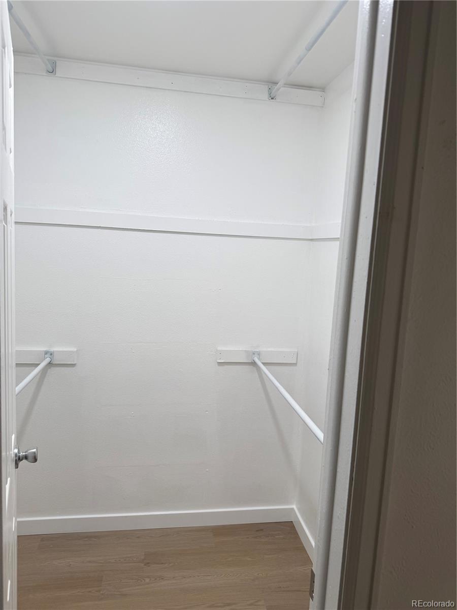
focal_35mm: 24
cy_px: 305
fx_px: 422
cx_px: 228
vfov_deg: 71.6
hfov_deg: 56.8
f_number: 1.78
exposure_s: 1/120
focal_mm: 6.76
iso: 100
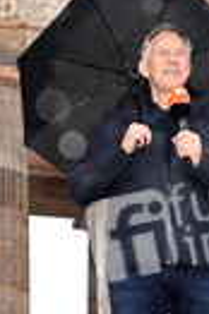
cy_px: 105
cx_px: -10
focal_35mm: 128
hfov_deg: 10.6
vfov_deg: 16.0
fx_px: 1118
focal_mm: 42
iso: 2500
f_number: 6.3
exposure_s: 1/200
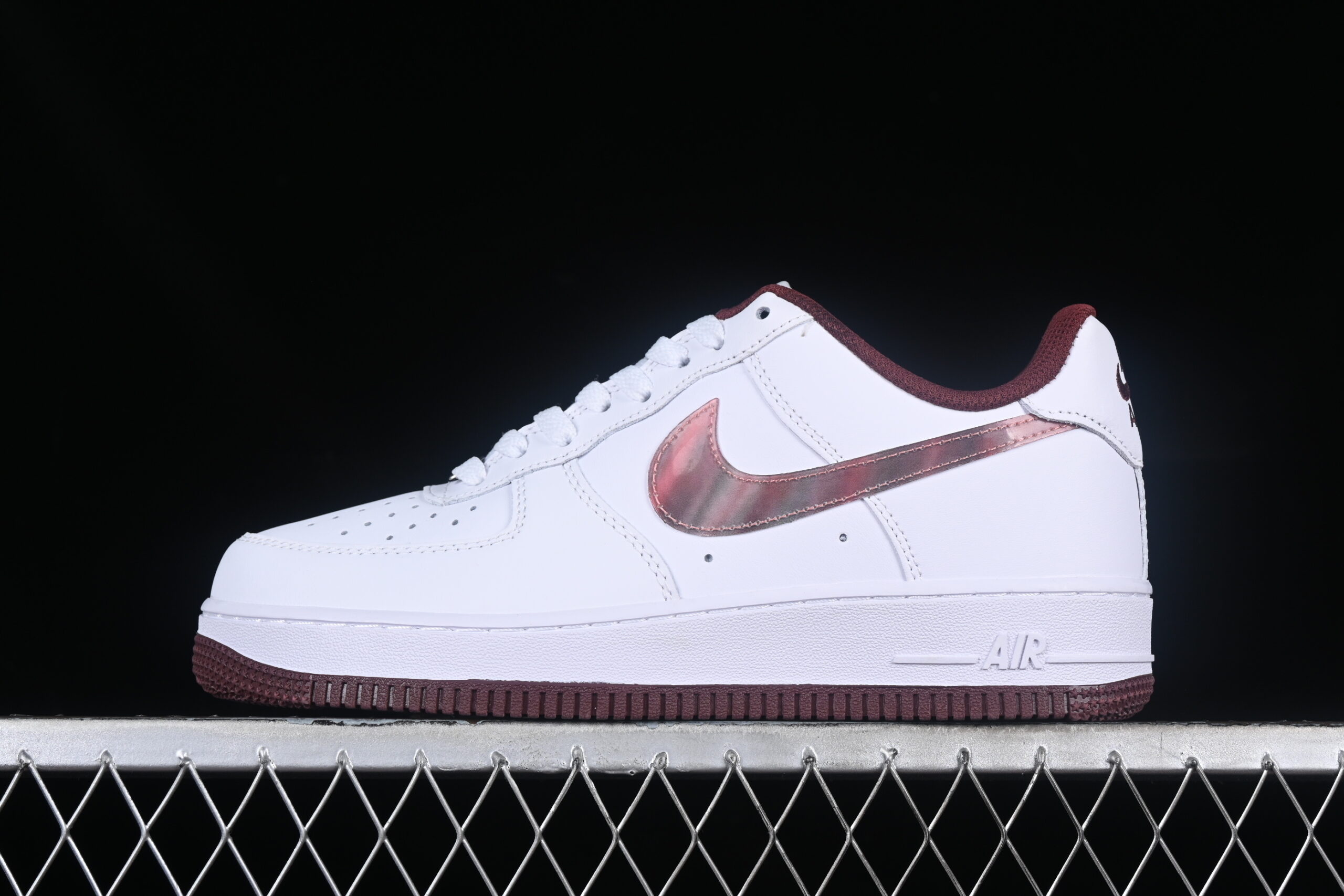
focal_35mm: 75
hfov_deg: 27.0
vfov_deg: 18.2
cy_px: 448
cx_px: 672
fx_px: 2800
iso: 160
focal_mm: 50
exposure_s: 1/125
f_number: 8
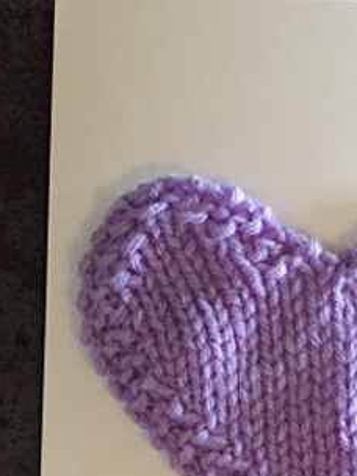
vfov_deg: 30.4
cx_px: 310
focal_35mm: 61
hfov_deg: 23.5
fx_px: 839
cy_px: 424
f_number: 2.2
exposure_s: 1/17
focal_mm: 4.15
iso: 400
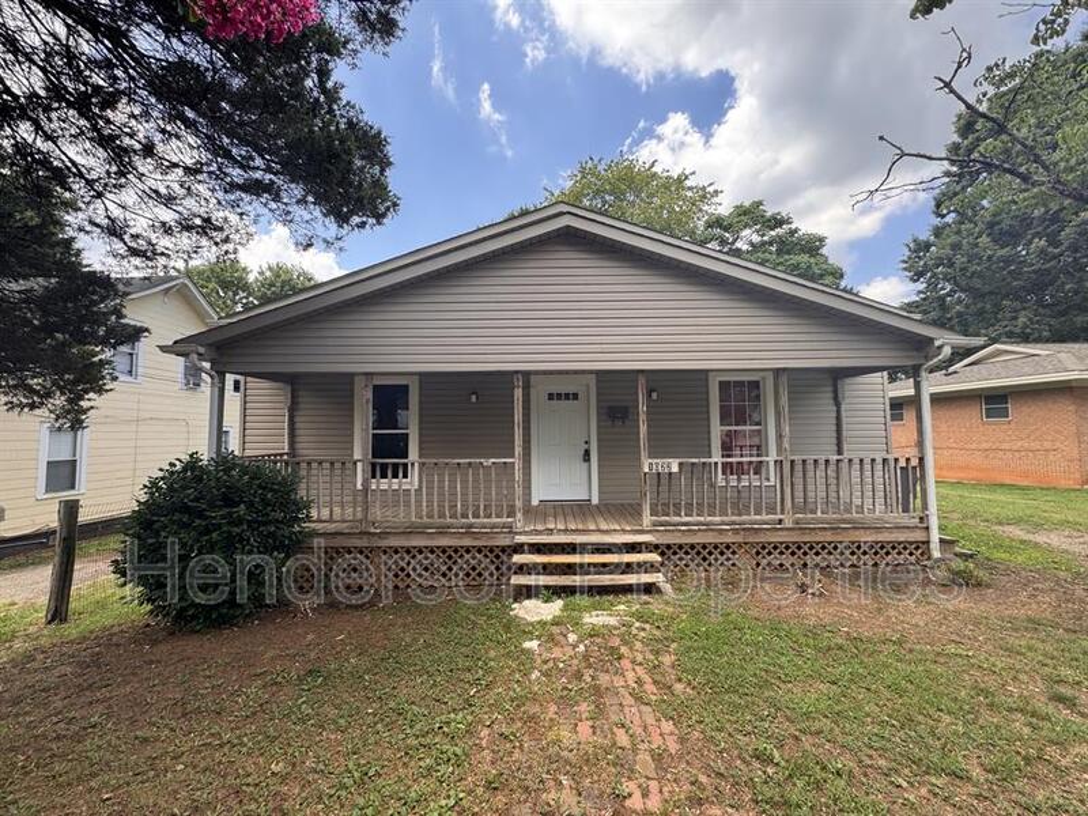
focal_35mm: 14
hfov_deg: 102.1
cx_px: 544
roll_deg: +0.6
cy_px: 408
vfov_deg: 85.7
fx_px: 440
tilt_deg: +3.6
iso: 40
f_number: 2.2
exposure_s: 1/237
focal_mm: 2.22
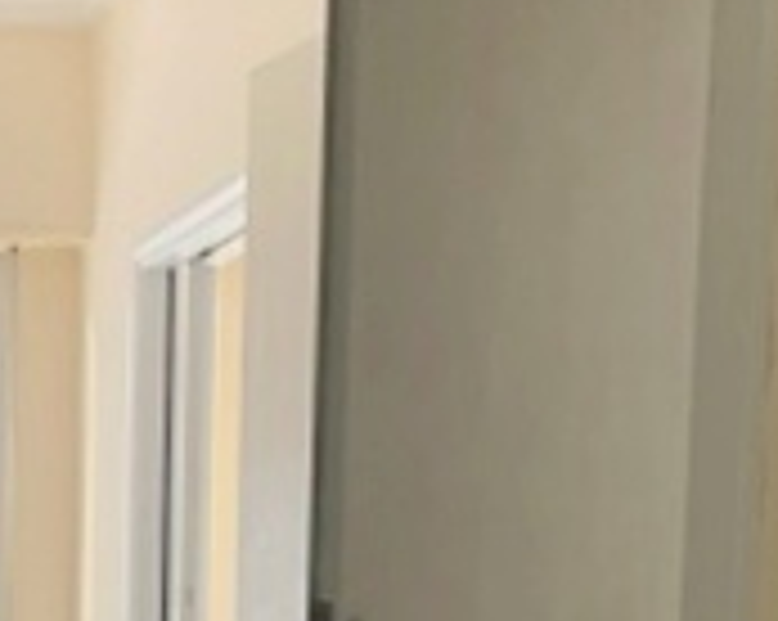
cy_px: 837
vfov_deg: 15.4
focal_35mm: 94
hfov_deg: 19.1
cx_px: -198
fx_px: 2162
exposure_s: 1/60
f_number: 1.6
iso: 500
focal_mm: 5.1
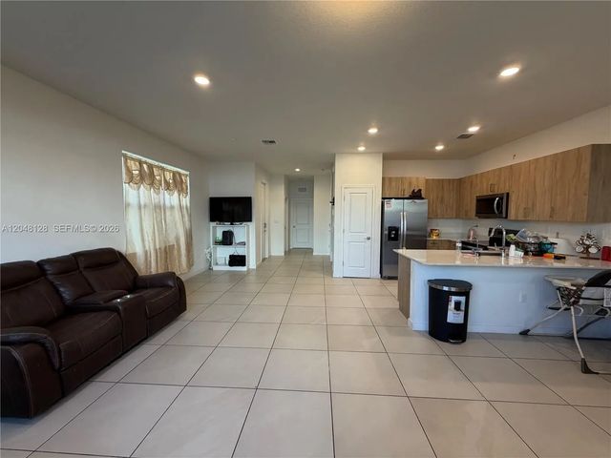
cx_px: 306
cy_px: 229
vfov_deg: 85.7
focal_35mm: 14
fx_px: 247
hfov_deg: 102.1
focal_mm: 2.22
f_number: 2.2
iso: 250
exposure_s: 1/120
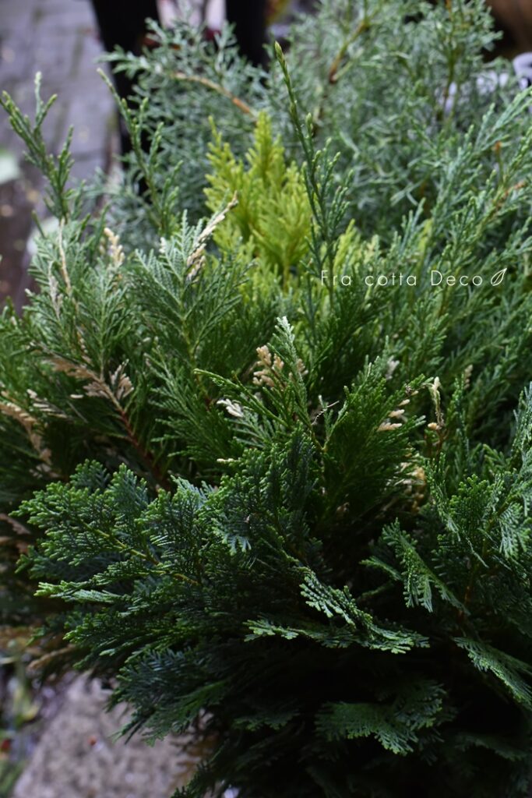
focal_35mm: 50
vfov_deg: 39.6
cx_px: 266
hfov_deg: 27.0
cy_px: 399
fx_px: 1108
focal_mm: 50
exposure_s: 1/50
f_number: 6.3
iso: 1800
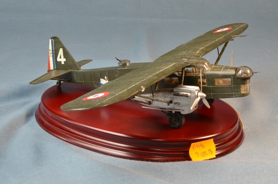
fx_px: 632
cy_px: 93
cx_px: 148
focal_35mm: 82
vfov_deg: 16.6
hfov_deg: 24.8
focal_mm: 48
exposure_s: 1/2
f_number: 20
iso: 200
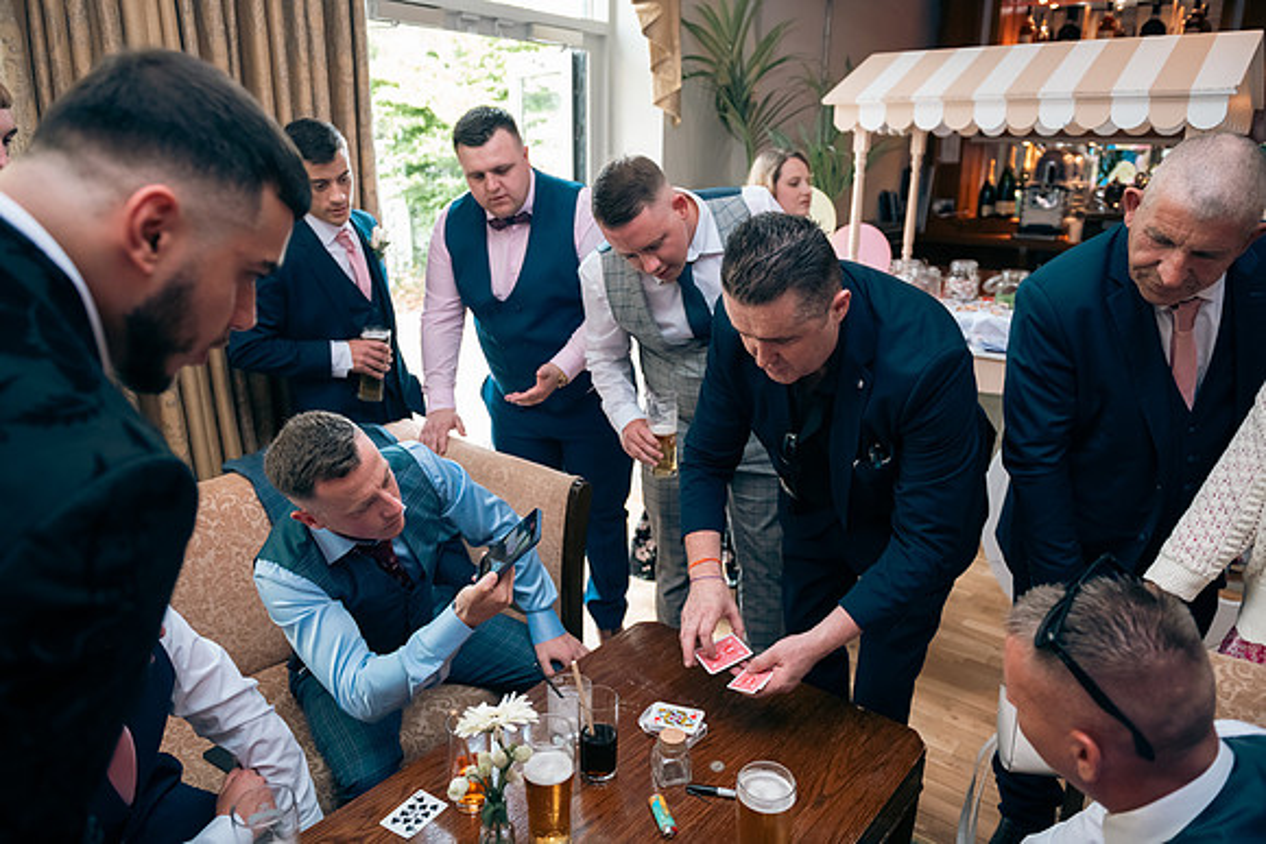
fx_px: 844
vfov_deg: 53.2
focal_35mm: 24
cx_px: 633
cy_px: 422
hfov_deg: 73.7
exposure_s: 1/160
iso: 800
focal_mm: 24
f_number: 3.5
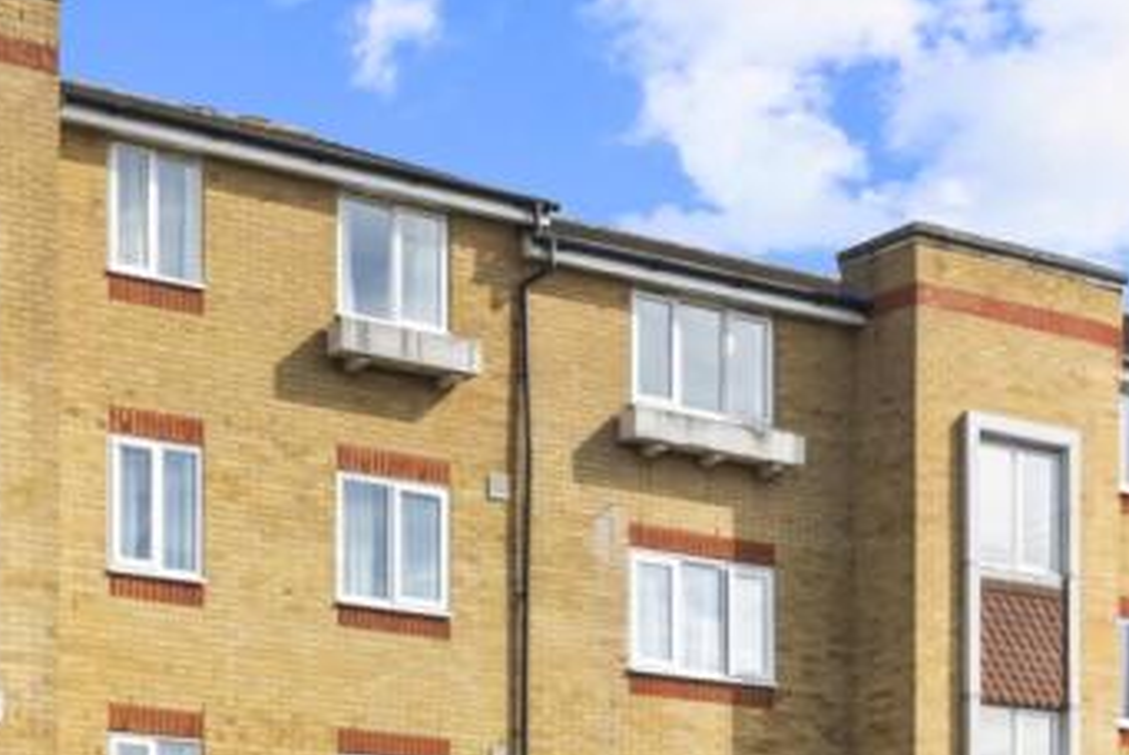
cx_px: 795
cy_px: 800
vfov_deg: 14.4
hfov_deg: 21.8
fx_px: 2919
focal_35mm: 93
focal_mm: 31
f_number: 7.1
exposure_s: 1/200
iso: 320
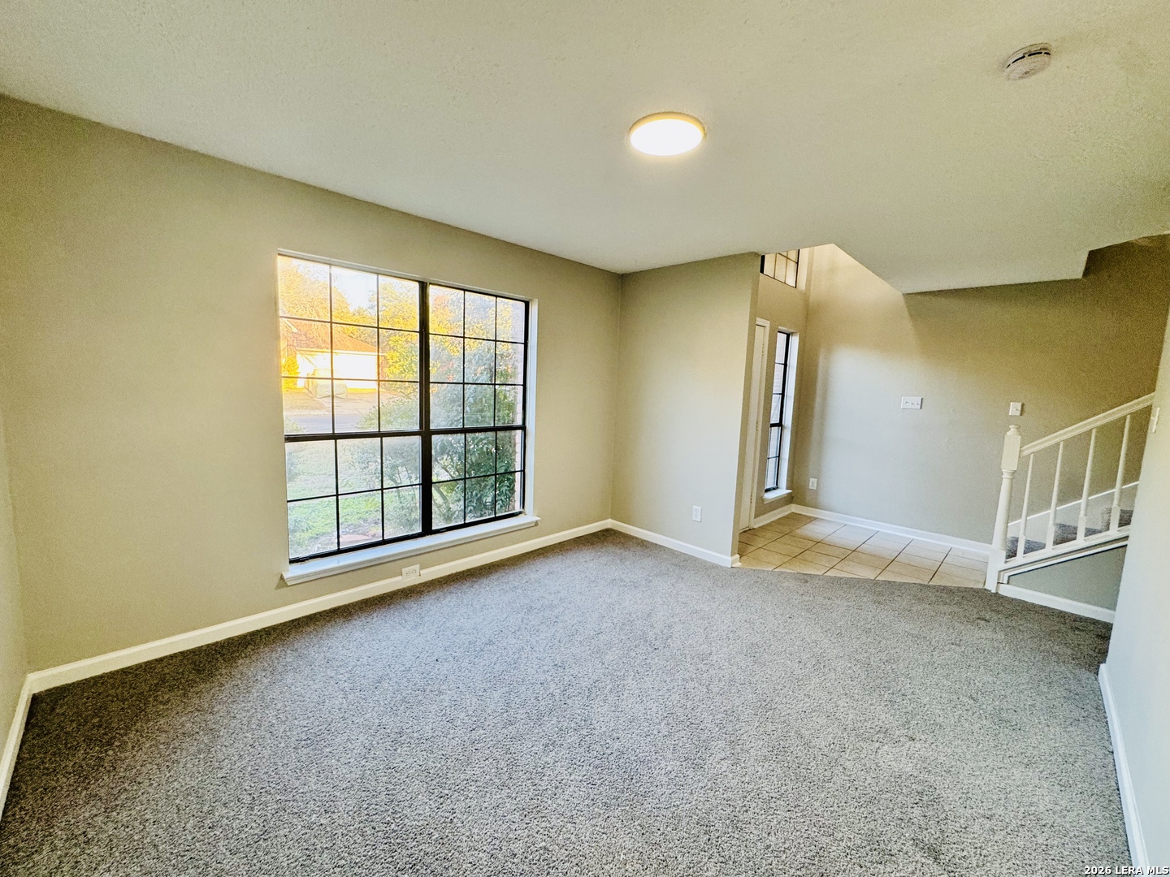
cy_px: 438
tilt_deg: -6.5
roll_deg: -2.0
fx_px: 473
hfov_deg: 102.1
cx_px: 585
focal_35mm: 14
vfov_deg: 85.7
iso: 200
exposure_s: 1/120
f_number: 2.2
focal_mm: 2.22
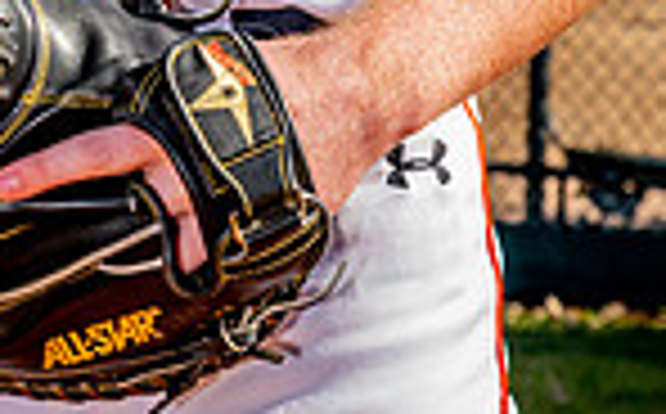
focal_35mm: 174
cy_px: -495
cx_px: 212
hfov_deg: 12.0
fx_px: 3153
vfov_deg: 7.2
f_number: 6.3
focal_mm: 56
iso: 100
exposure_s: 1/250
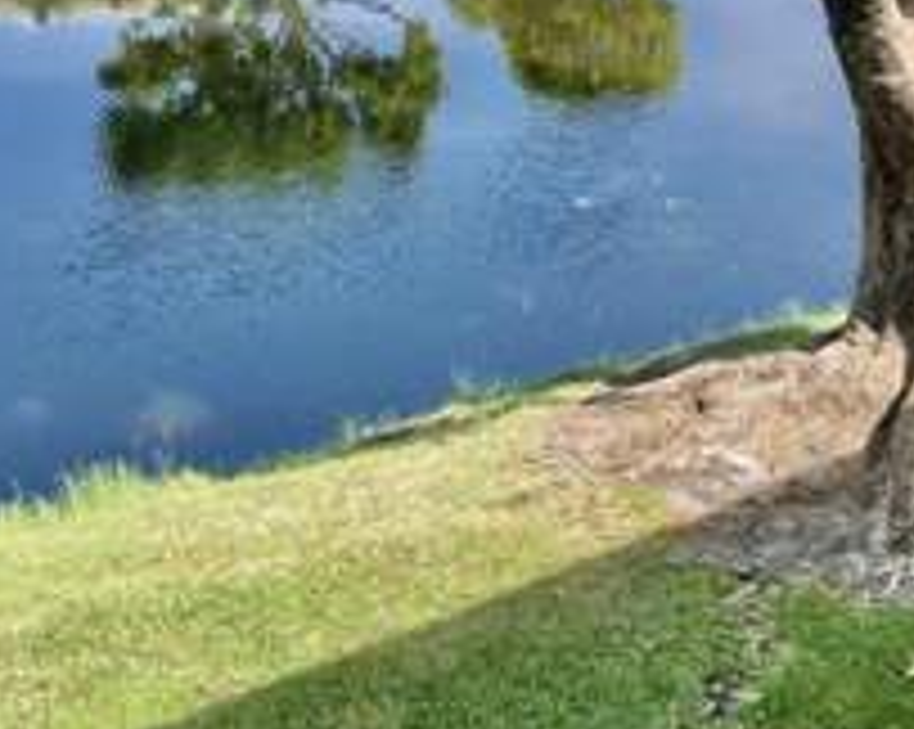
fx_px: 1621
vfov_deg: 24.2
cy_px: -2
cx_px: 378
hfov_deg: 31.4
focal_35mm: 60
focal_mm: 4.2
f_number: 1.6
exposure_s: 1/1304
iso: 32
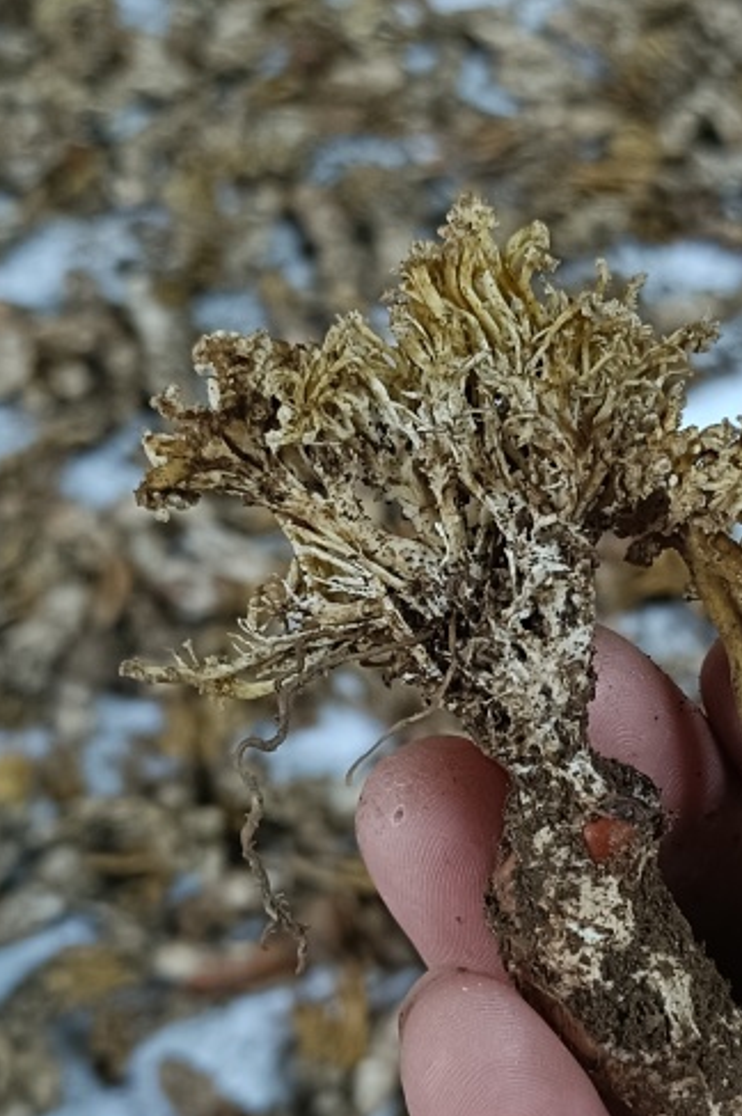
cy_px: 659
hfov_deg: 23.6
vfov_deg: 35.0
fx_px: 1765
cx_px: 536
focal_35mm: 57
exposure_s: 1/50
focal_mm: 4.7
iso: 2119
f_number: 1.7
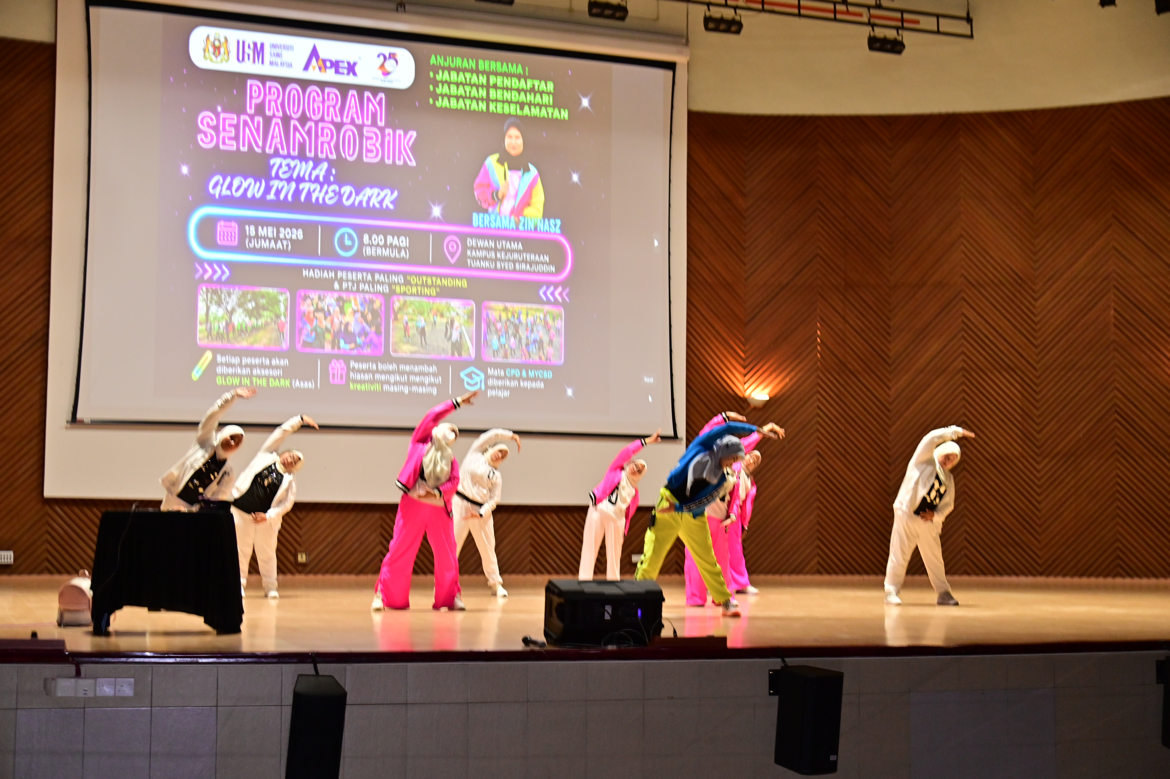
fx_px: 1624
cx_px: 585
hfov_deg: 39.6
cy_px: 390
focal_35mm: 50
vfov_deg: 27.0
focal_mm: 50
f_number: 4.5
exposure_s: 1/60
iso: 2000
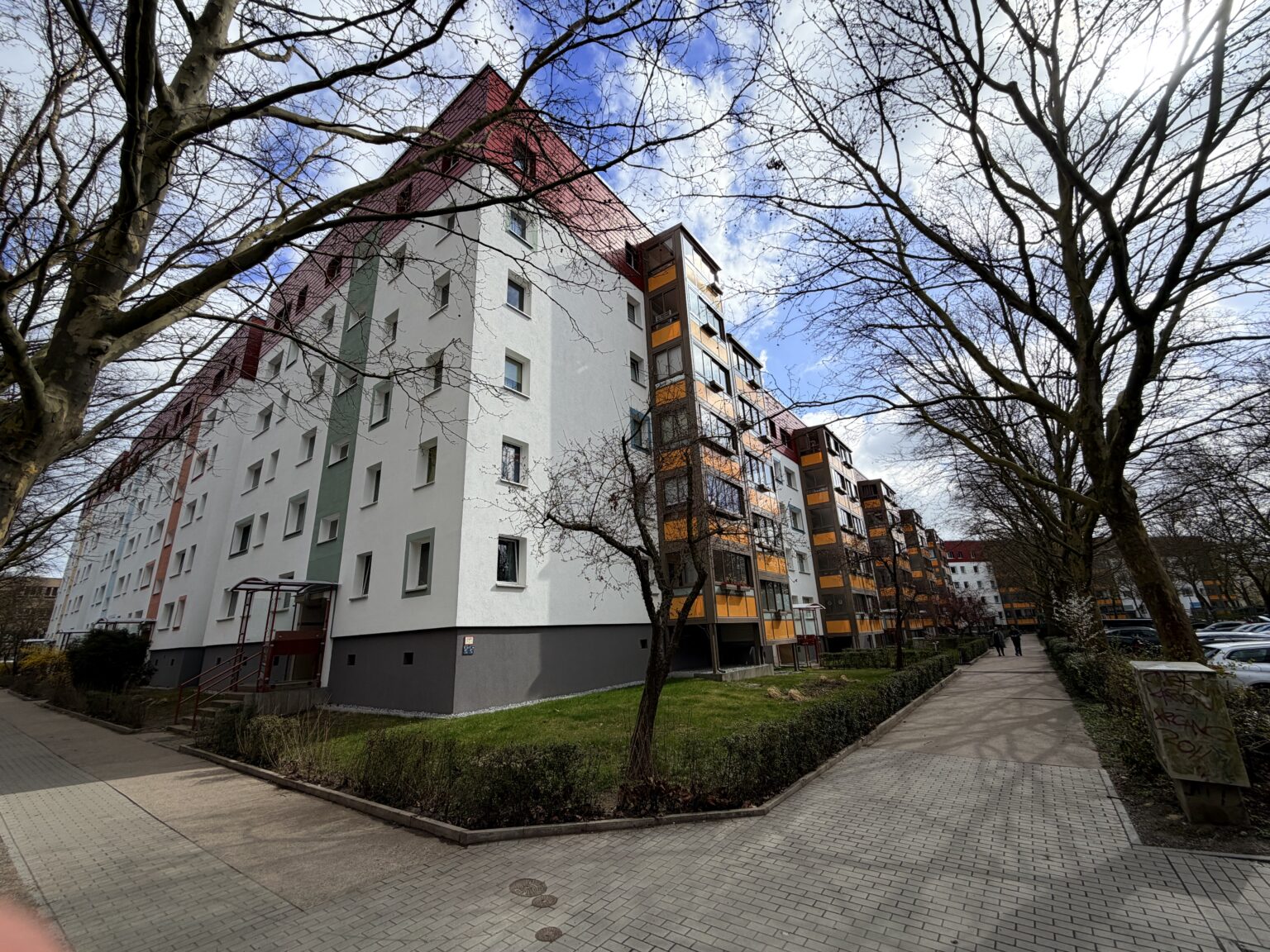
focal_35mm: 14
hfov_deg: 102.1
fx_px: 514
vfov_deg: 85.7
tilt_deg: +18.0
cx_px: 635
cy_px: 476
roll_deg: +3.2
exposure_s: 1/942
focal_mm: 2.22
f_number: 2.2
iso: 20
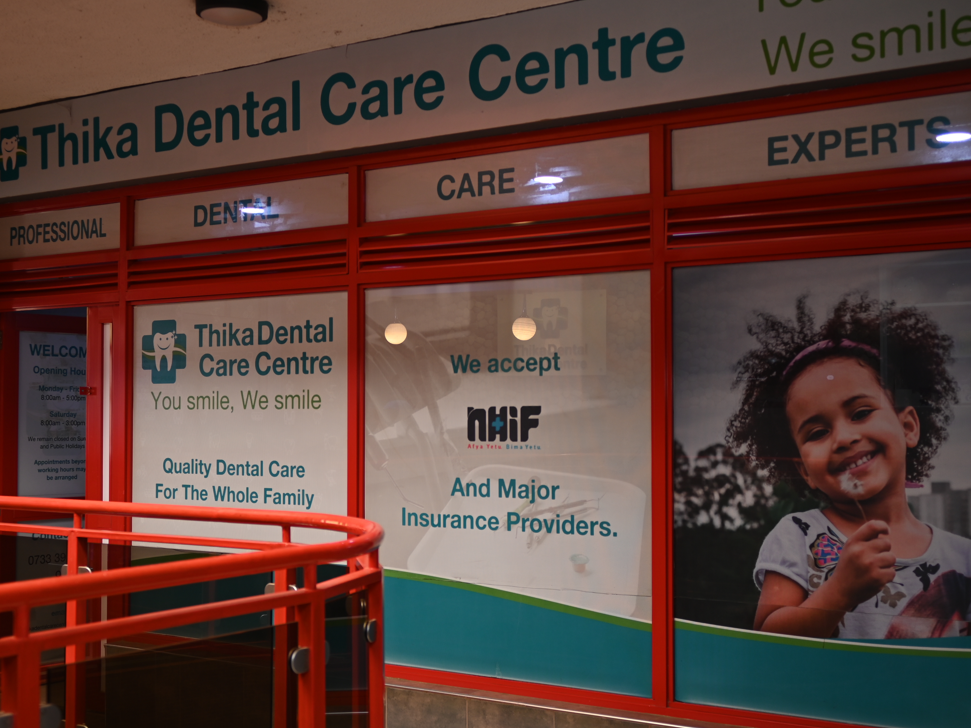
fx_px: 1290
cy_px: 368
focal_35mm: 46
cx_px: 468
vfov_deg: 31.5
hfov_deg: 41.2
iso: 160
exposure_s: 1/60
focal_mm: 28
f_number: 2.8
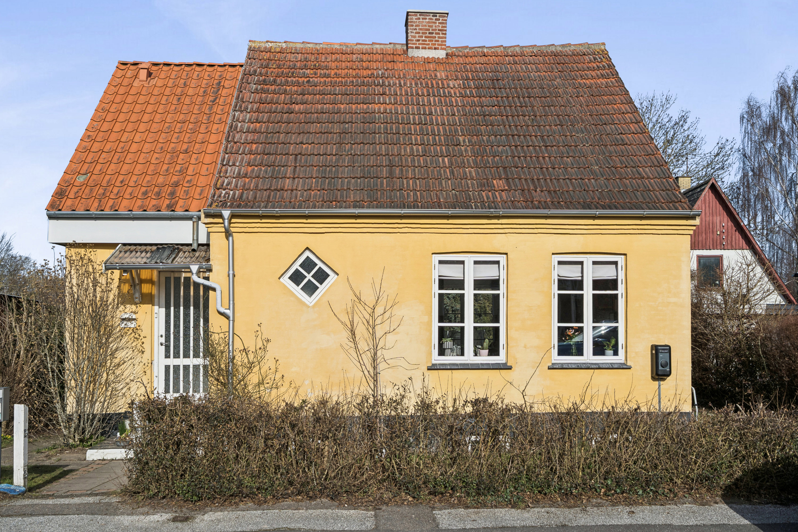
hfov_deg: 54.4
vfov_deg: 37.9
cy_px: 266
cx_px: 399
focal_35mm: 35
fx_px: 776
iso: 200
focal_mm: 35
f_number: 8
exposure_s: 1/1000
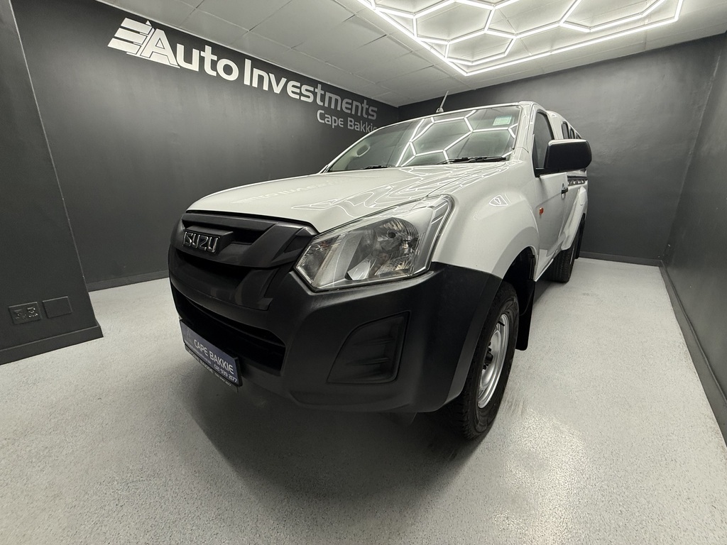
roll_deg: +0.5
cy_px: 272
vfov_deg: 85.7
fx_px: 294
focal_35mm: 14
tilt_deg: -15.1
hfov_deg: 102.1
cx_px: 364
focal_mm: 2.22
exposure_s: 1/100
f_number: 2.2
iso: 160
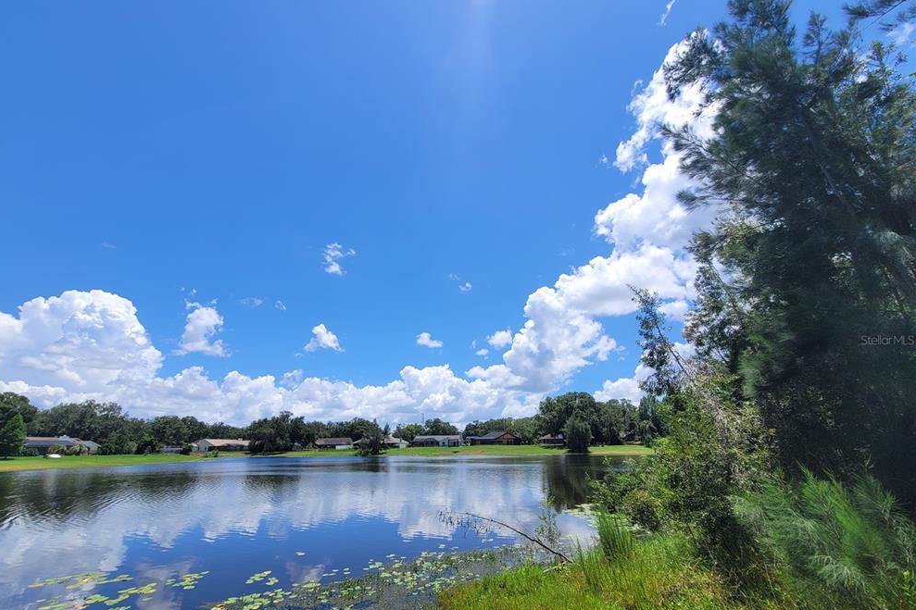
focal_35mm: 14
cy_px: 340
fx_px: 356
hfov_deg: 104.2
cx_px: 443
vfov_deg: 80.9
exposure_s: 1/2228
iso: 50
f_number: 2.2
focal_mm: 2.2
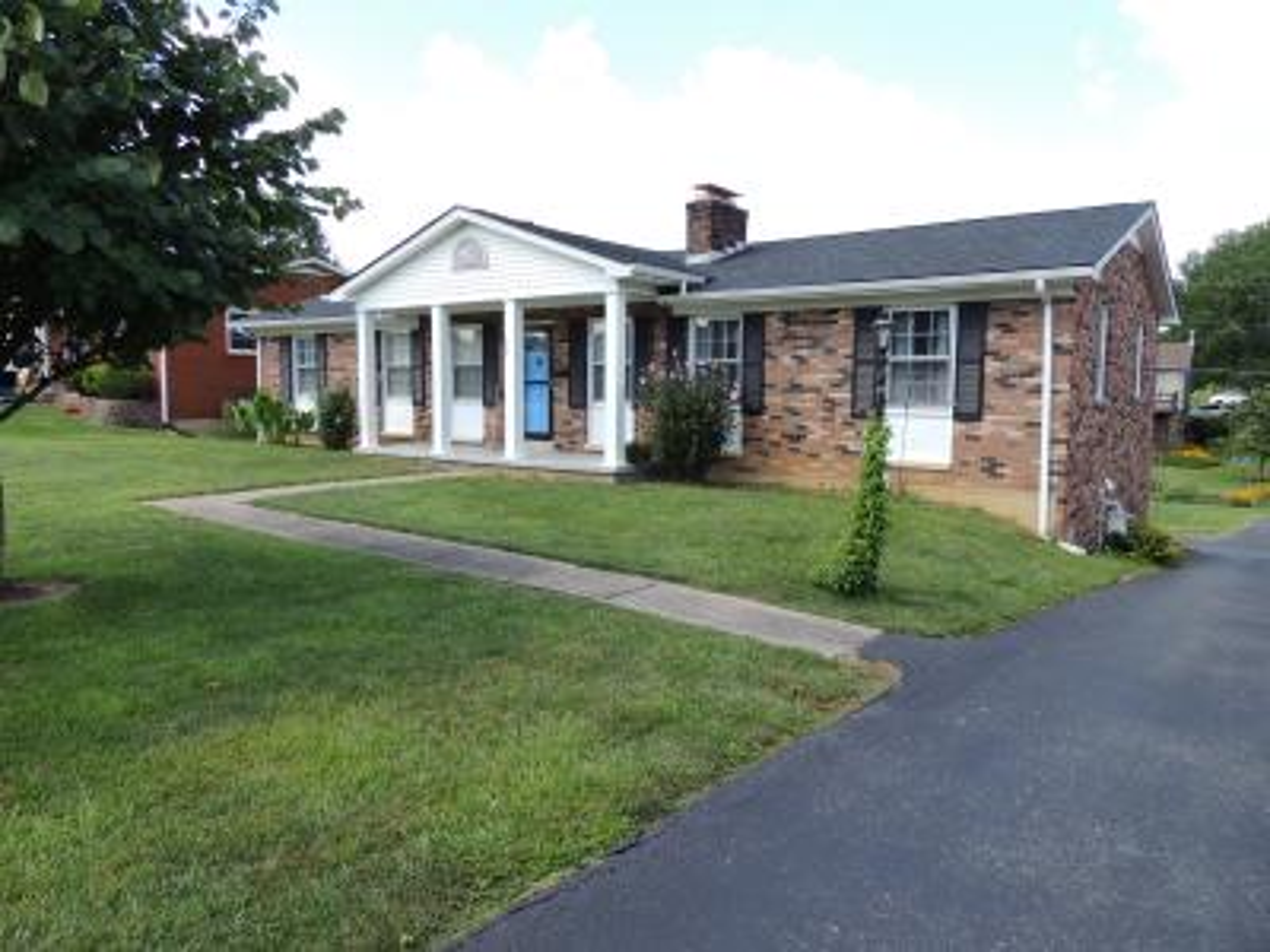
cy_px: 476
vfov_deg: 56.8
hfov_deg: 71.6
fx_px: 881
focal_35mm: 24
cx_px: 635
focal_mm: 4.3
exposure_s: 1/320
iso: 100
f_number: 3
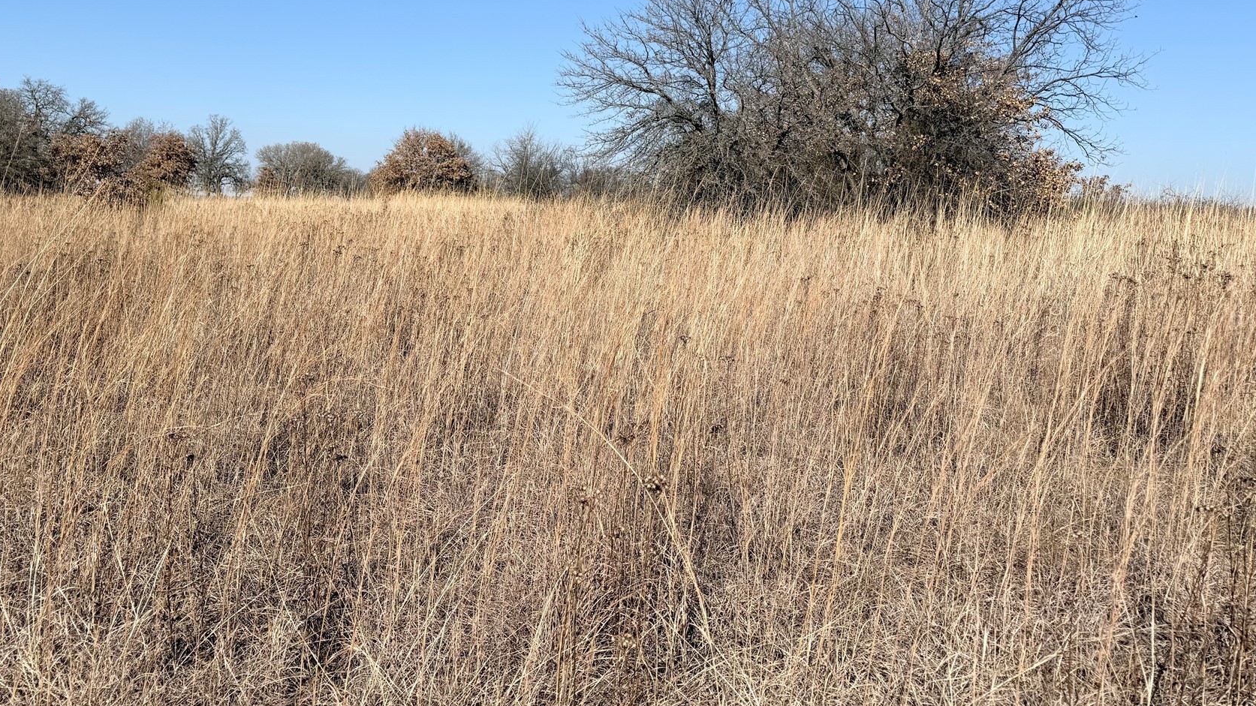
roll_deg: -2.2
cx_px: 560
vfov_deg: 36.2
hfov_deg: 60.9
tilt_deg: -0.6
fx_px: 1066
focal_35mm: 32
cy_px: 217
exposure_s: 1/7353
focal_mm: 6.76
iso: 80
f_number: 1.78
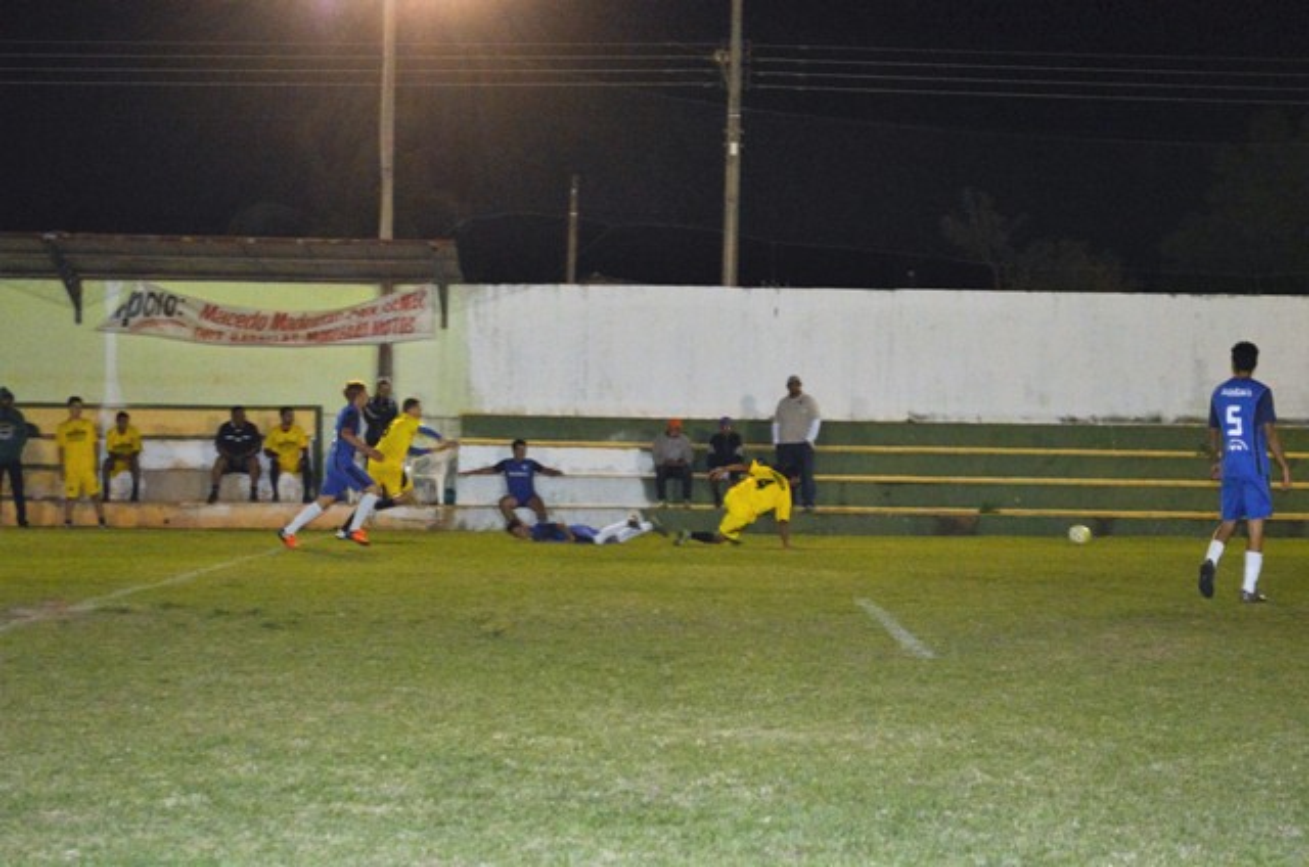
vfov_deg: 16.5
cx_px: 654
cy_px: 434
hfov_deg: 24.7
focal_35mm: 82
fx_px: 2994
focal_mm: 55
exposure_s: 1/60
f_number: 5.6
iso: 3200
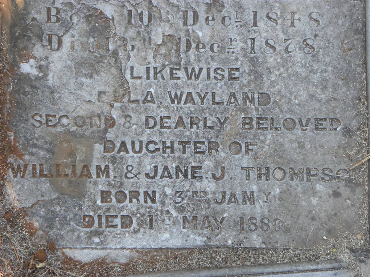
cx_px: 185
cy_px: 138
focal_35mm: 52
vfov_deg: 28.0
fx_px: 556
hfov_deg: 36.8
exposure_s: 1/64.3
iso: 153
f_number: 3.5
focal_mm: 9.2
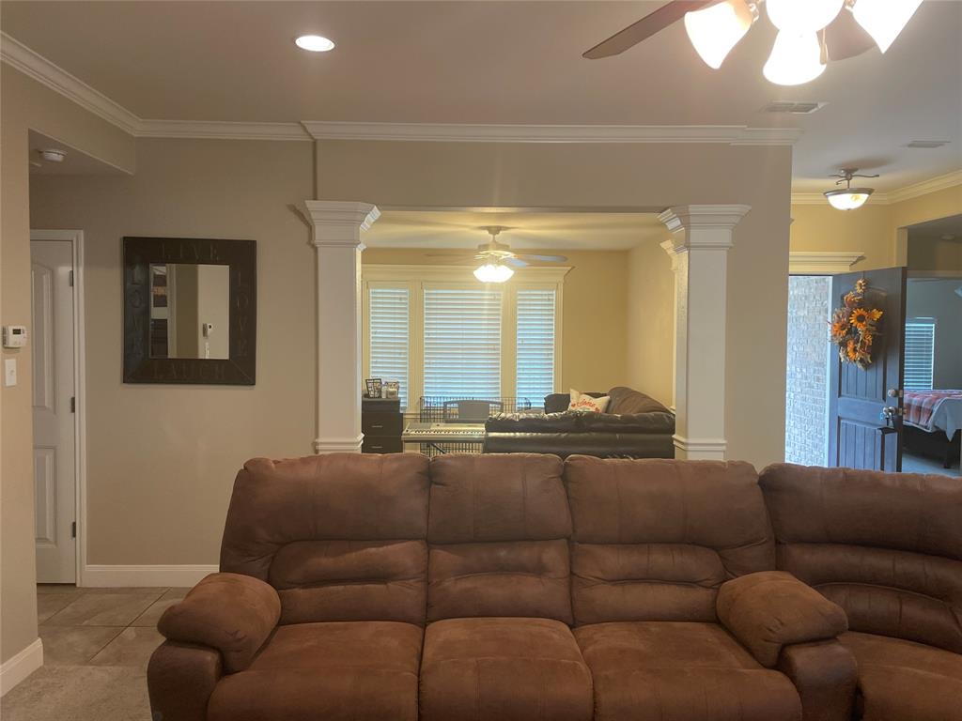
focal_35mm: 26
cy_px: 360
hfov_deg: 67.3
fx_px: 723
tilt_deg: -2.1
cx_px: 481
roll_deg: -0.5
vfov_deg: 53.1
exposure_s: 1/60
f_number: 1.6
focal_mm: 4.2
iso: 160
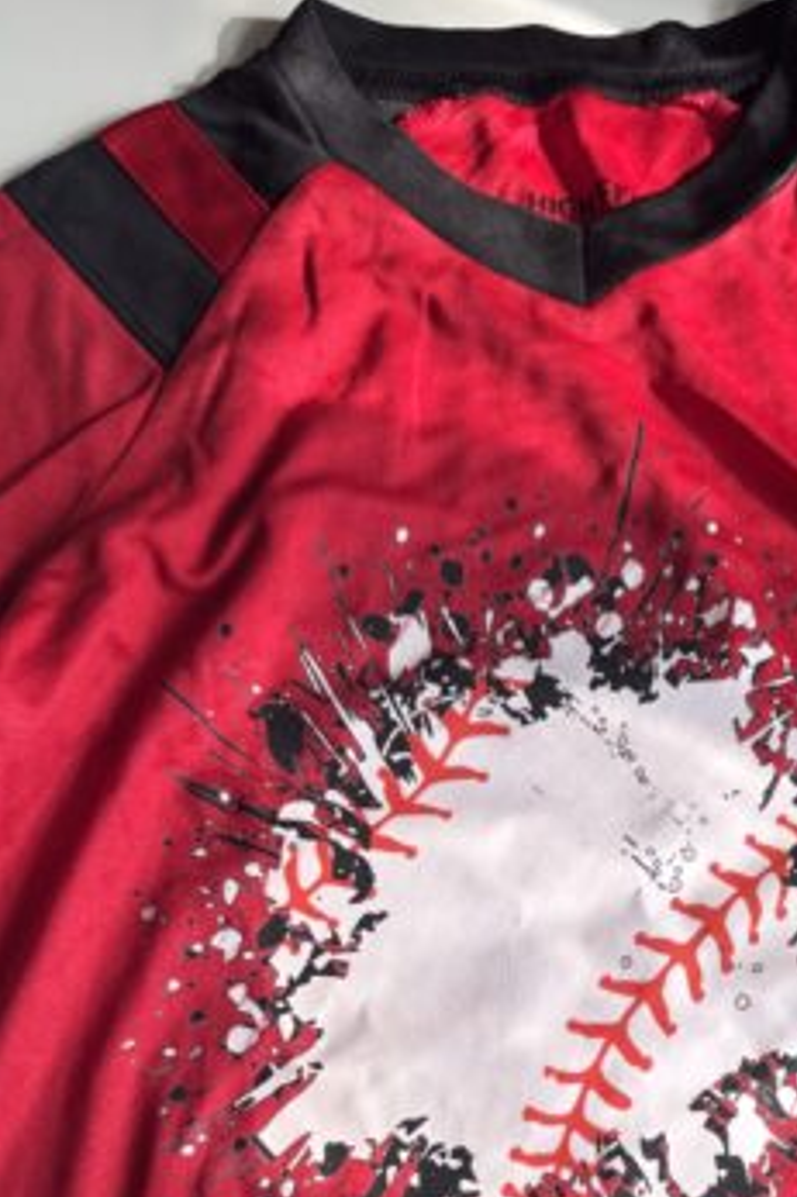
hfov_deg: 27.5
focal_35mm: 48
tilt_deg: -76.7
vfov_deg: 39.1
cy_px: 1002
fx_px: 1595
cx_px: 638
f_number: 1.78
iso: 80
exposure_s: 1/707
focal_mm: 6.76
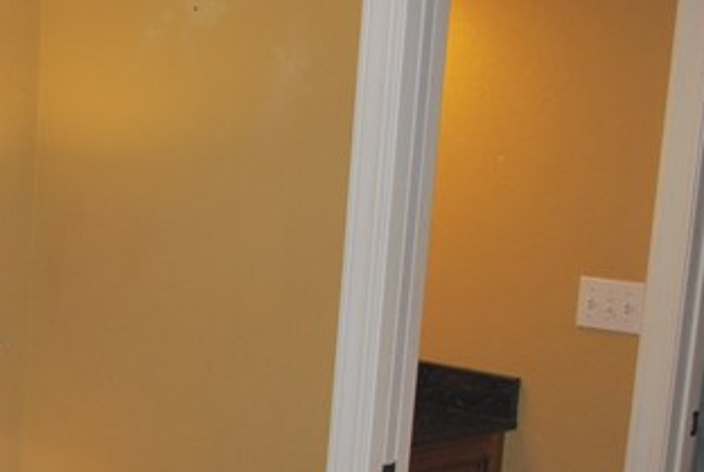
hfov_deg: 18.4
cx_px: -173
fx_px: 2037
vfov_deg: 12.8
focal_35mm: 104
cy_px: 594
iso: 200
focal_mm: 20
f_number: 3.8
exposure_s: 1/60
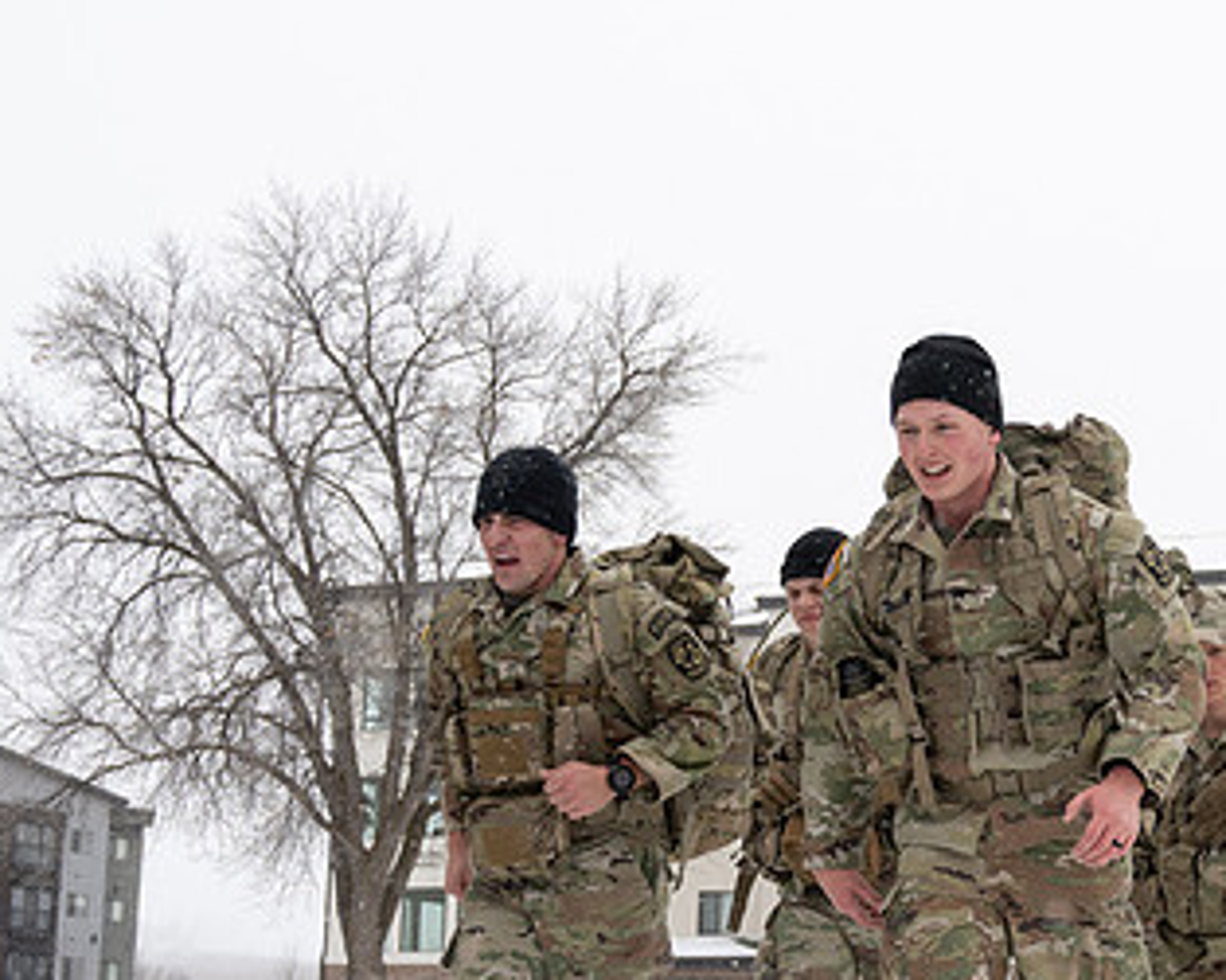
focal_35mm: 78
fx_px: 2829
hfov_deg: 24.1
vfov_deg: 19.6
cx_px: 977
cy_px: 647
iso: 100
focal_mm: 27.5
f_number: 4
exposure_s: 1/800
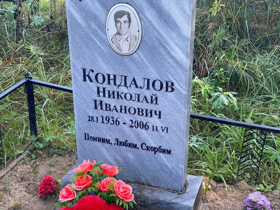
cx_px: 140
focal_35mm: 52
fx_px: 421
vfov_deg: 28.0
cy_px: 105
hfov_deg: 36.8
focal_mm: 6
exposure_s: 1/122
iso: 50
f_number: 2
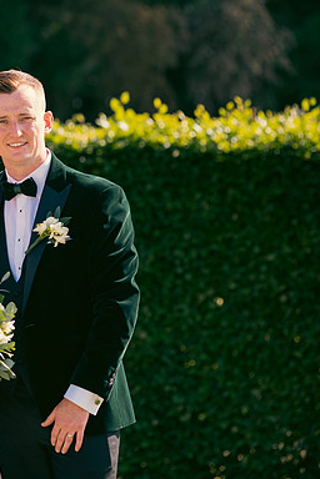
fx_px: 2720
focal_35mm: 204
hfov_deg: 6.7
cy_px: 240
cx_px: -21
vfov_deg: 10.1
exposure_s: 1/640
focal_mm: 135
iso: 200
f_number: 3.5
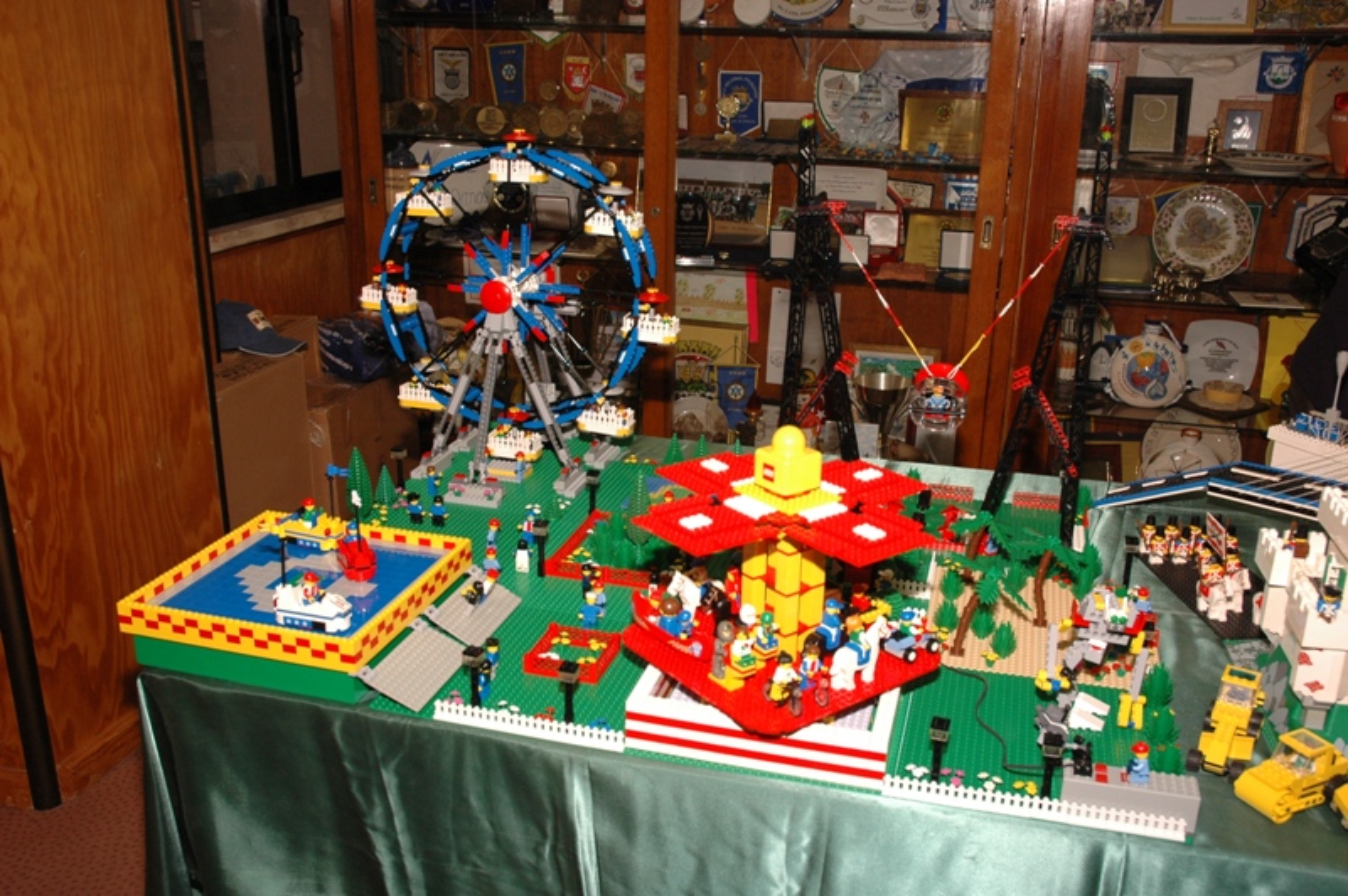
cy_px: 448
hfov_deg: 57.3
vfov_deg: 39.9
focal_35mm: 33
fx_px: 1235
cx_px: 674
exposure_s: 1/125
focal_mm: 22
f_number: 7.1
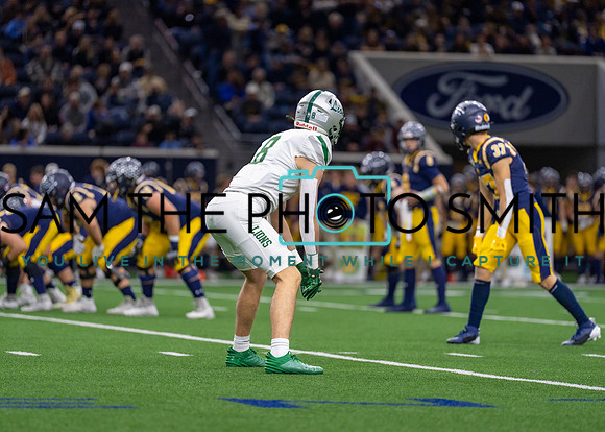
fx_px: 3600
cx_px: 302
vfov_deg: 6.9
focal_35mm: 210
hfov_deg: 9.6
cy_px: 216
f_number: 2.8
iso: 1600
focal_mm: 200
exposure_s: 1/1000
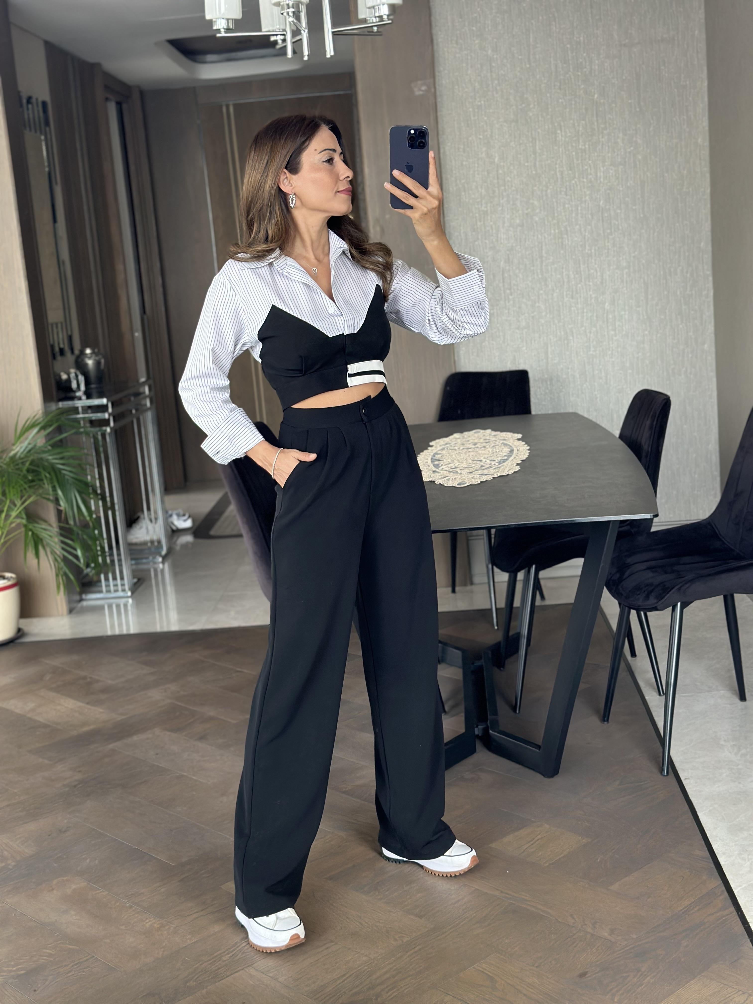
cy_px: 502
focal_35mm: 48
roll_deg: +5.0
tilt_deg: -18.1
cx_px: 376
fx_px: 1392
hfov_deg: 30.3
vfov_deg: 39.7
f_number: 1.78
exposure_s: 1/66
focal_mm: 6.86
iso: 125
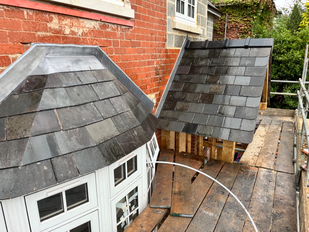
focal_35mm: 26
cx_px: 154
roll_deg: +1.1
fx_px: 232
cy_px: 116
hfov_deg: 67.3
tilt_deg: -16.2
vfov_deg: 53.1
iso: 50
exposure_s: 1/373
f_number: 1.6
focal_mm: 5.1
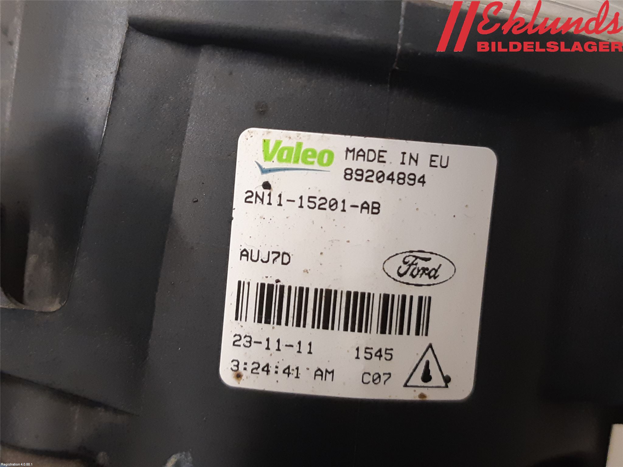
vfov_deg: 53.1
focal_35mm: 26
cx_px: 312
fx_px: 468
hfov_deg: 67.3
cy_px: 234
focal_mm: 3.93
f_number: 1.7
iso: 250
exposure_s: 1/50
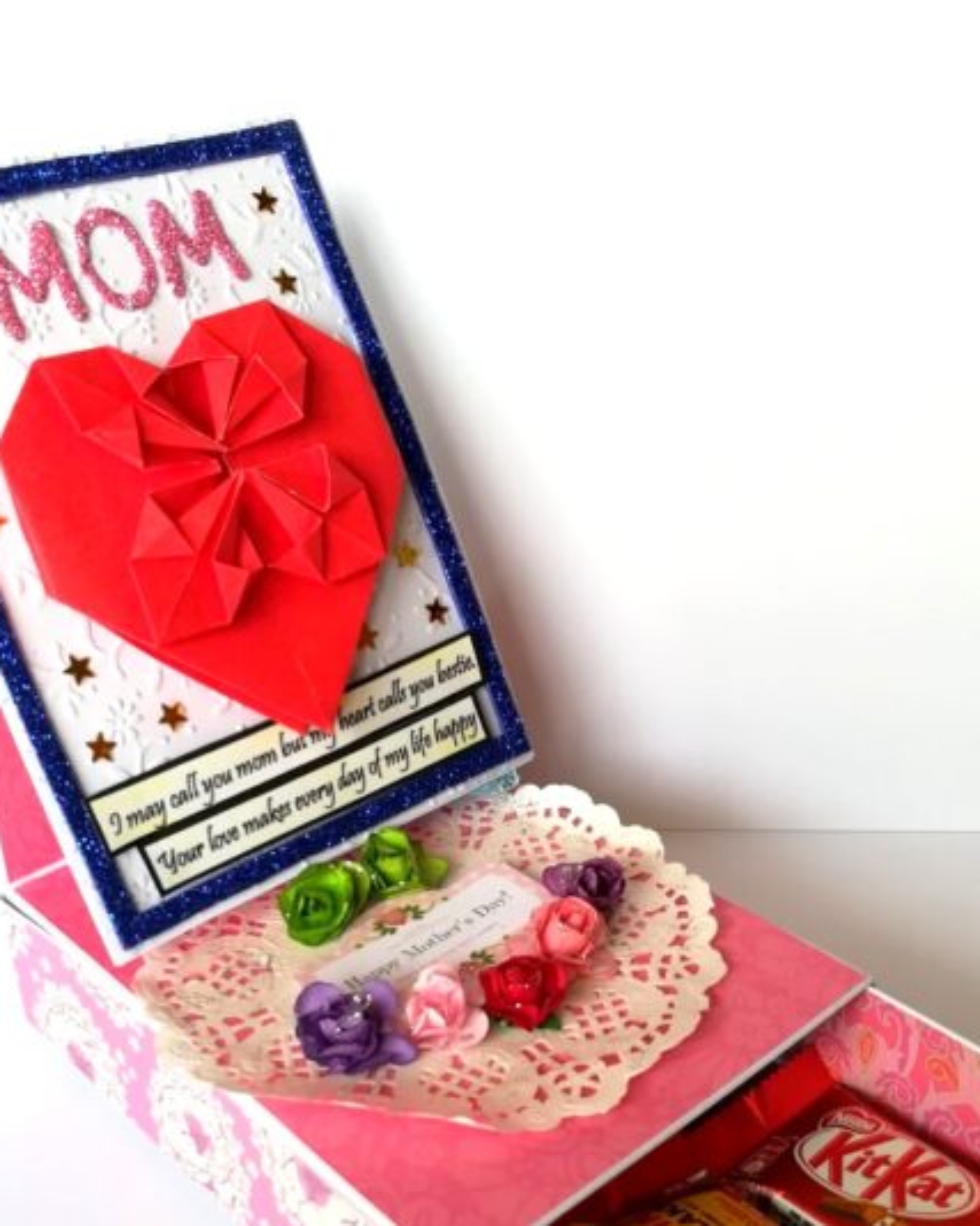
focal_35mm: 38
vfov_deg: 46.8
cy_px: 861
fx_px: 1378
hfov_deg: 39.1
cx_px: 475
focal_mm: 3.83
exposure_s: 1/60
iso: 64
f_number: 2.2
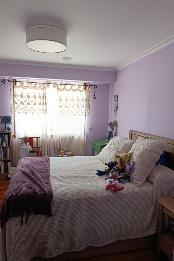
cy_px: 132
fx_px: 181
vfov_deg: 71.5
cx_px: 82
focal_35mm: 25
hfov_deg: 51.3
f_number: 1.65
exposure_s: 1/50
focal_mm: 6.11
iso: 644
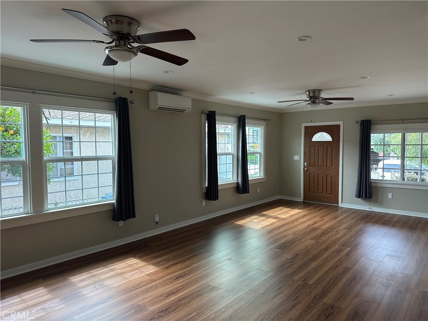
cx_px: 214
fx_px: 297
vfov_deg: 56.8
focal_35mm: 24
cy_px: 160
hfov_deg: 71.6
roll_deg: -0.4
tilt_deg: -2.8
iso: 80
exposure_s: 1/190
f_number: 1.78
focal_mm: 6.86
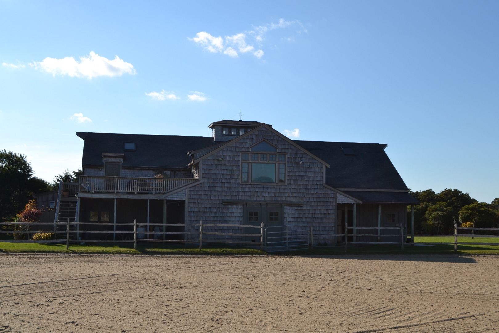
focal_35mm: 44
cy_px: 166
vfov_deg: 30.8
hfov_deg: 45.0
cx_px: 250
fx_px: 603
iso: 100
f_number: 9
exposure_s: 1/200
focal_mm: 29
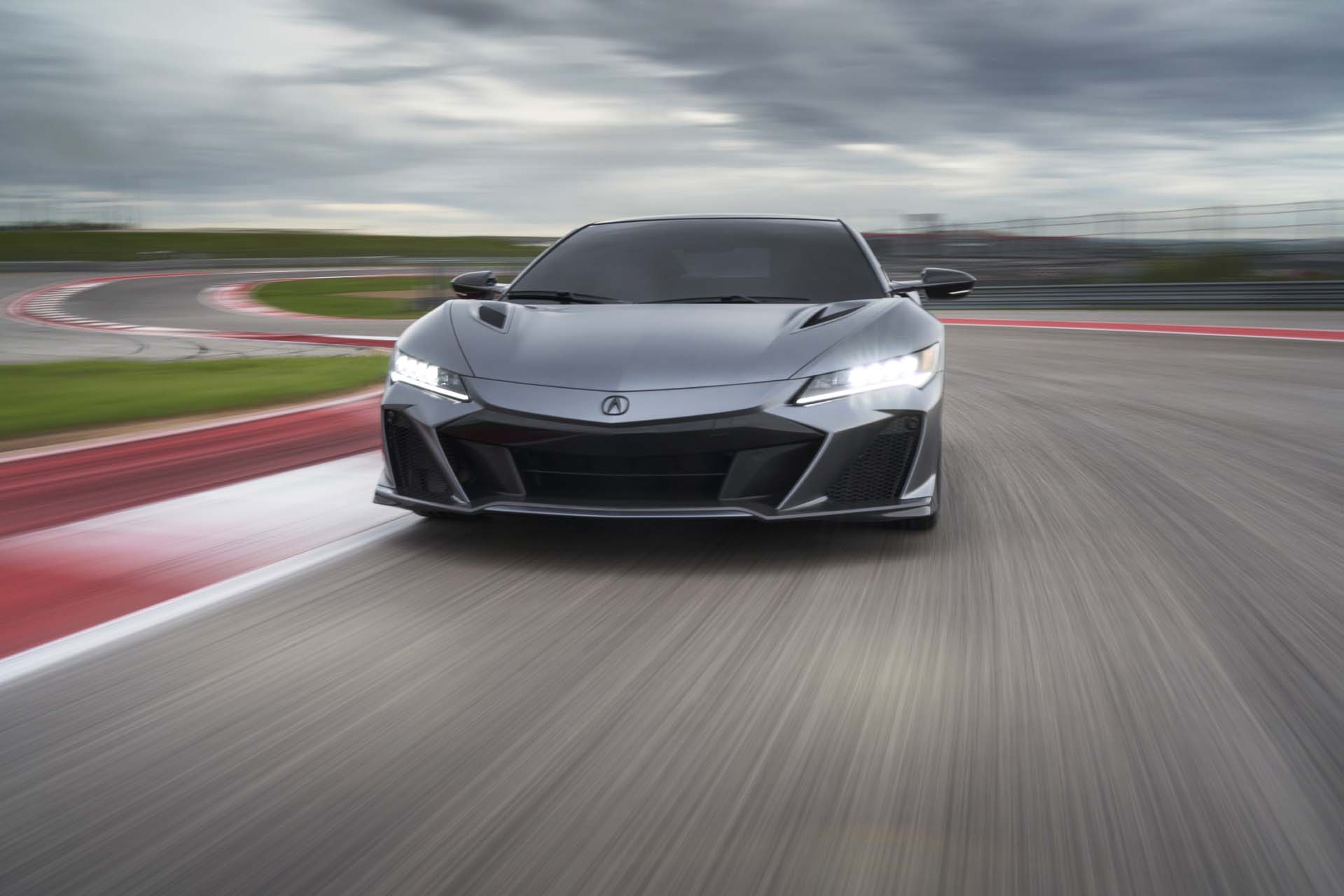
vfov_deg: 37.9
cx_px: 672
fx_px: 1307
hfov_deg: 54.4
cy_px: 448
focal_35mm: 35
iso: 640
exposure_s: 1/5
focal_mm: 35
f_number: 16
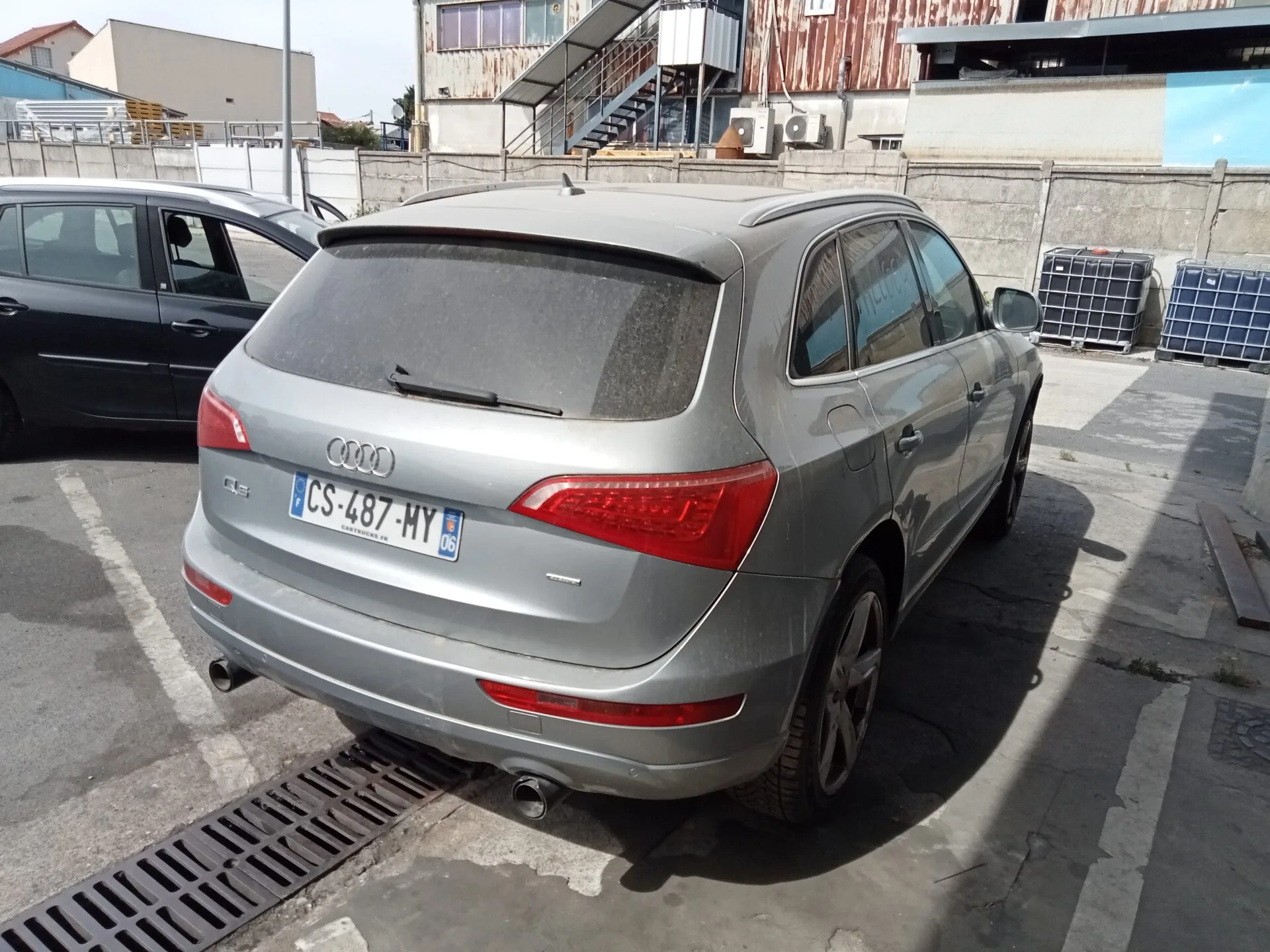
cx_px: 635
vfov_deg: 49.7
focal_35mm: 28
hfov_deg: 63.4
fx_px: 1027
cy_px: 476
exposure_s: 1/778
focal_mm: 3.46
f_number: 2.2
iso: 100
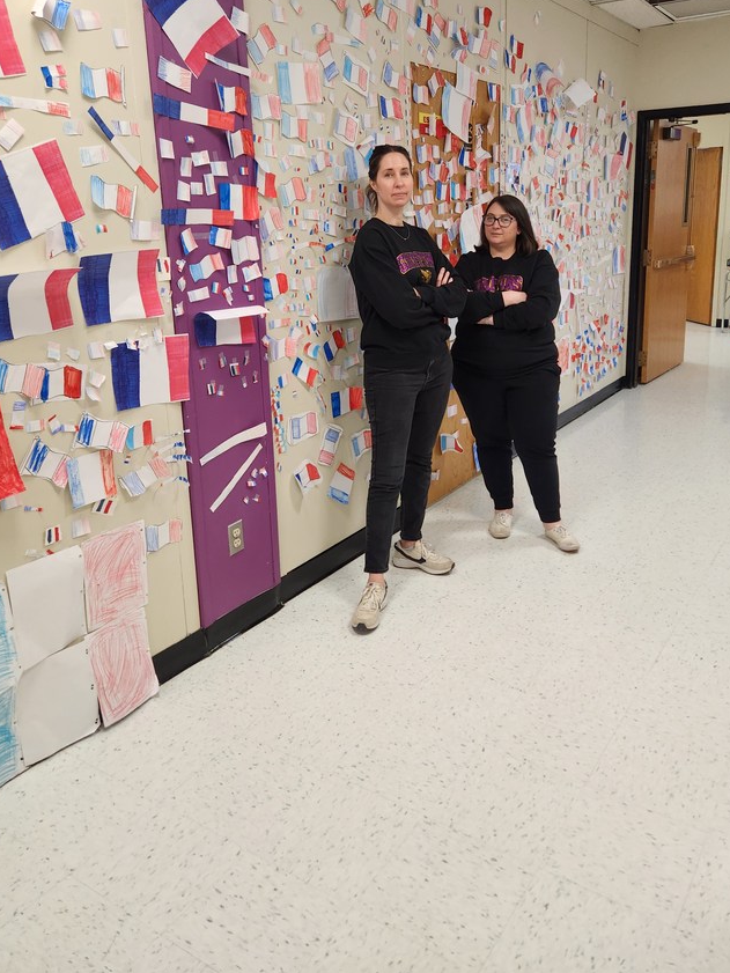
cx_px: 395
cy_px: 383
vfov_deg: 62.8
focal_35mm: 28
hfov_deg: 49.7
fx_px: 787
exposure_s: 1/120
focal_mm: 5.4
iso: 200
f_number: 1.8
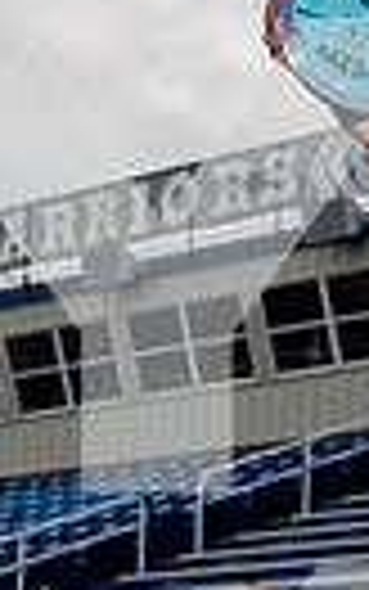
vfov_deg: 12.4
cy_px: 804
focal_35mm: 163
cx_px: 360
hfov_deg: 8.0
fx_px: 2620
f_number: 4
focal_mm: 36
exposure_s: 1/250
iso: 100
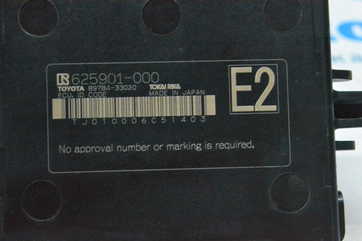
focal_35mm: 82
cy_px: 120
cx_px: 181
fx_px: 830
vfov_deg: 16.6
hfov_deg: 24.6
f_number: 13
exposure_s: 1/100
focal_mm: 55
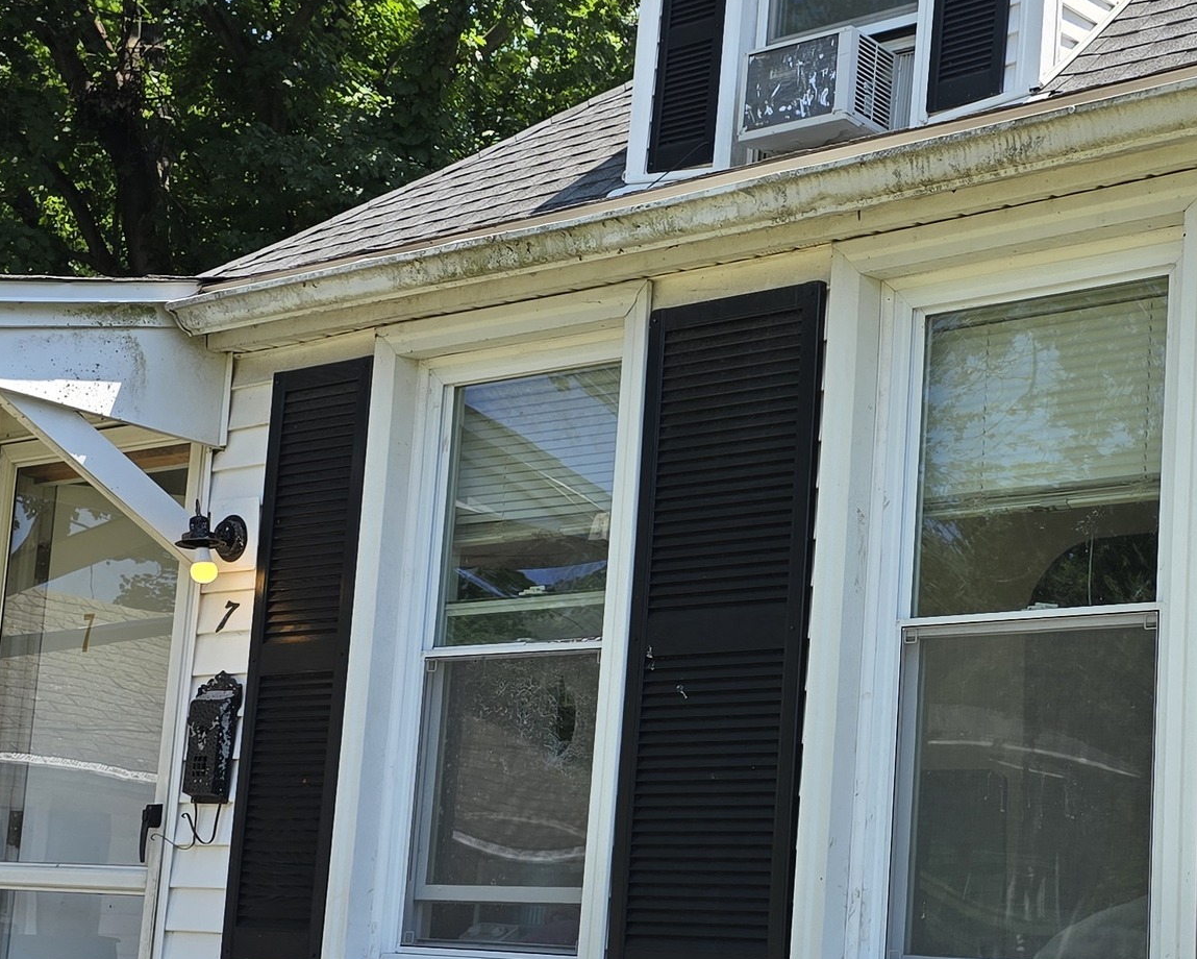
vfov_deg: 25.3
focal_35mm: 60
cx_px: 915
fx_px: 2126
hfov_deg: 30.8
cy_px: 637
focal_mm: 6.3
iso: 12
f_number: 1.7
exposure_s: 1/351
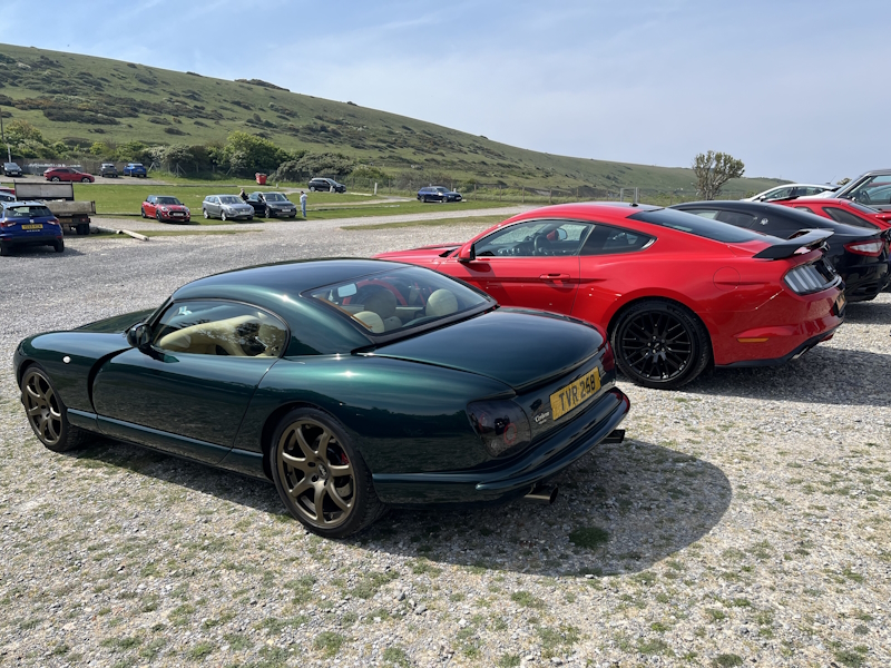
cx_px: 446
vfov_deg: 53.1
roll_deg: +0.1
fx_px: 669
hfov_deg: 67.3
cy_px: 334
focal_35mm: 26
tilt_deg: -6.3
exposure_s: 1/2825
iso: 50
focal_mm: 5.1
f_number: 1.6
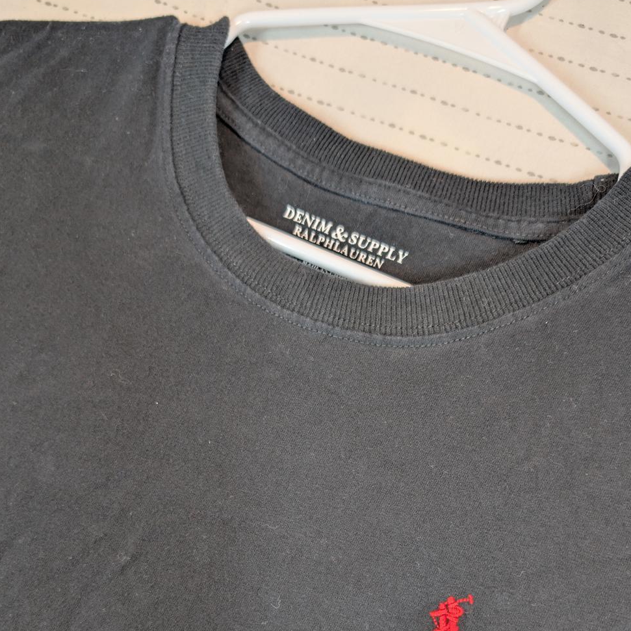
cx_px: 316
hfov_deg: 47.2
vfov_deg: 45.0
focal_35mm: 35
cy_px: 500
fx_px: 722
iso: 33
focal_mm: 6.9
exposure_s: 1/60
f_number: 1.68
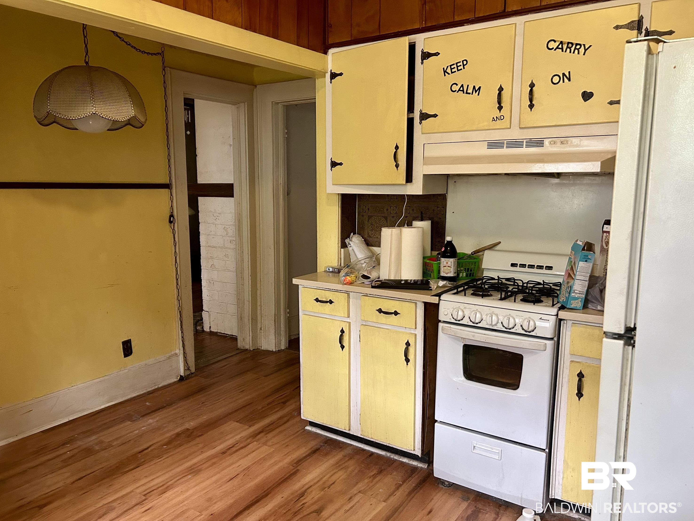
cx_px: 338
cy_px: 270
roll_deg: +0.1
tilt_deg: -8.9
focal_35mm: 27
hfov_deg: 65.3
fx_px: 541
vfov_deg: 51.4
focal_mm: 5.7
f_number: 1.5
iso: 320
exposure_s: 1/60
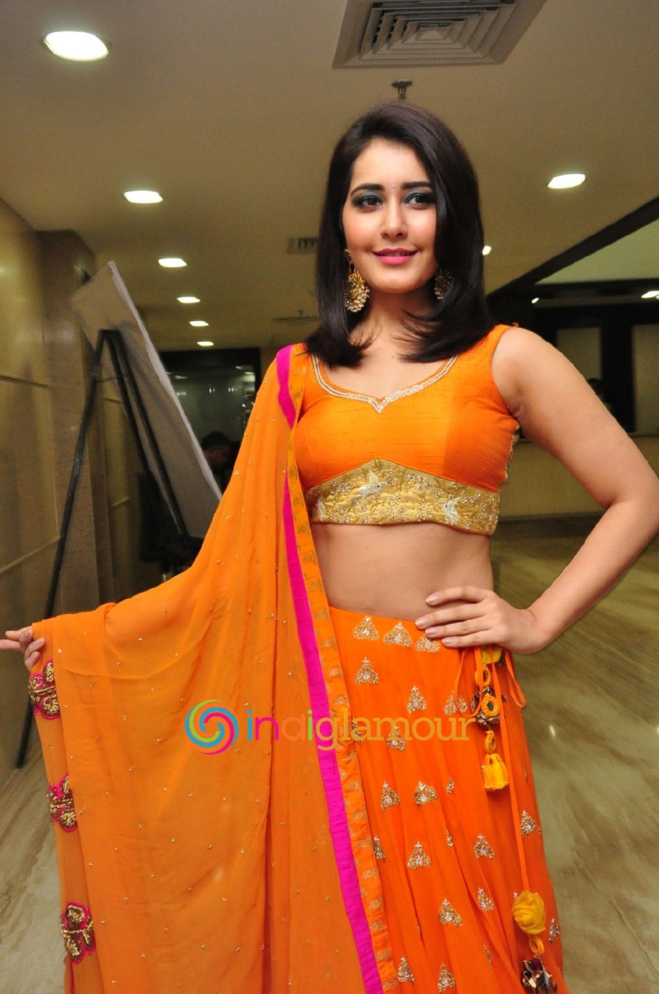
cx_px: 330
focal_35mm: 48
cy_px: 497
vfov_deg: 41.2
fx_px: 1322
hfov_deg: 28.0
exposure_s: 1/125
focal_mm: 32
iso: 1600
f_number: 8
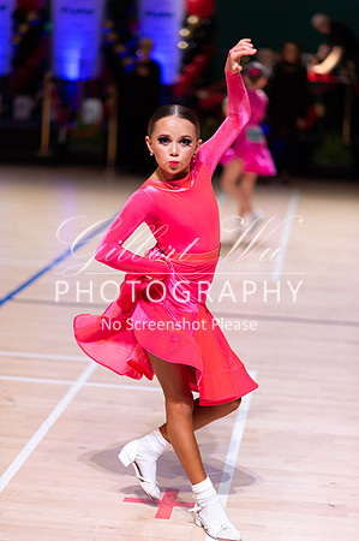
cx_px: 180
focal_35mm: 85
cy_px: 270
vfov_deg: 23.9
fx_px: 1274
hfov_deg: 16.0
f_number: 1.8
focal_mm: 85
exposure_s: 1/1000
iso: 2500
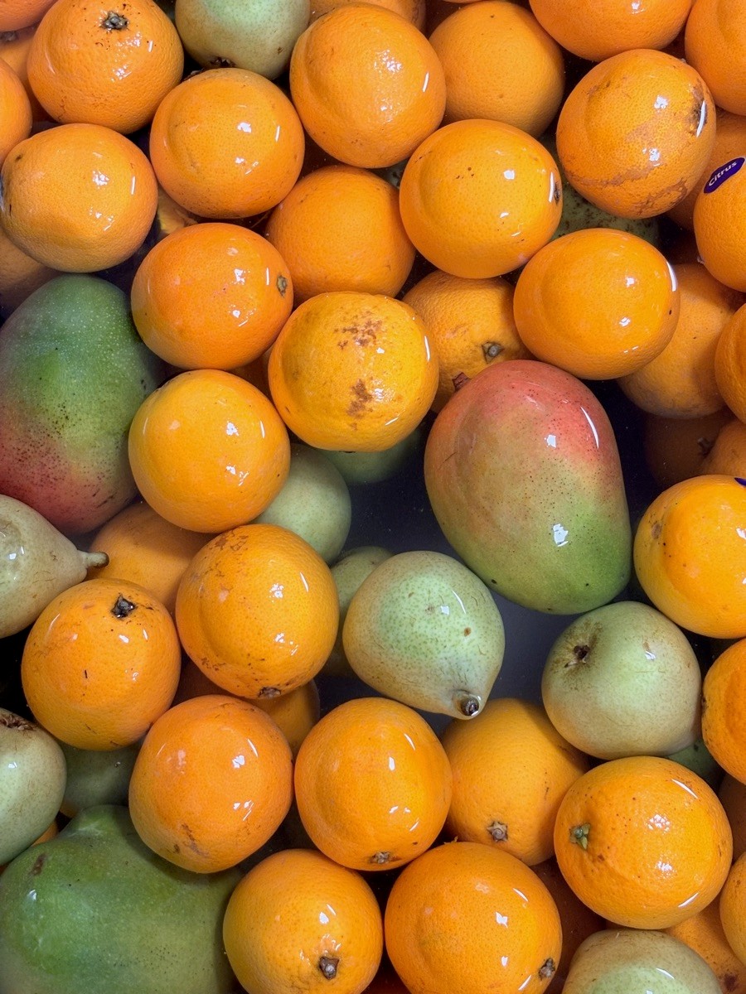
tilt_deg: -78.6
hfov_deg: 28.0
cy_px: 497
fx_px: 1494
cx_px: 373
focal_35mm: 52
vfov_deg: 36.8
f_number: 1.6
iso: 160
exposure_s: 1/33
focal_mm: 5.96
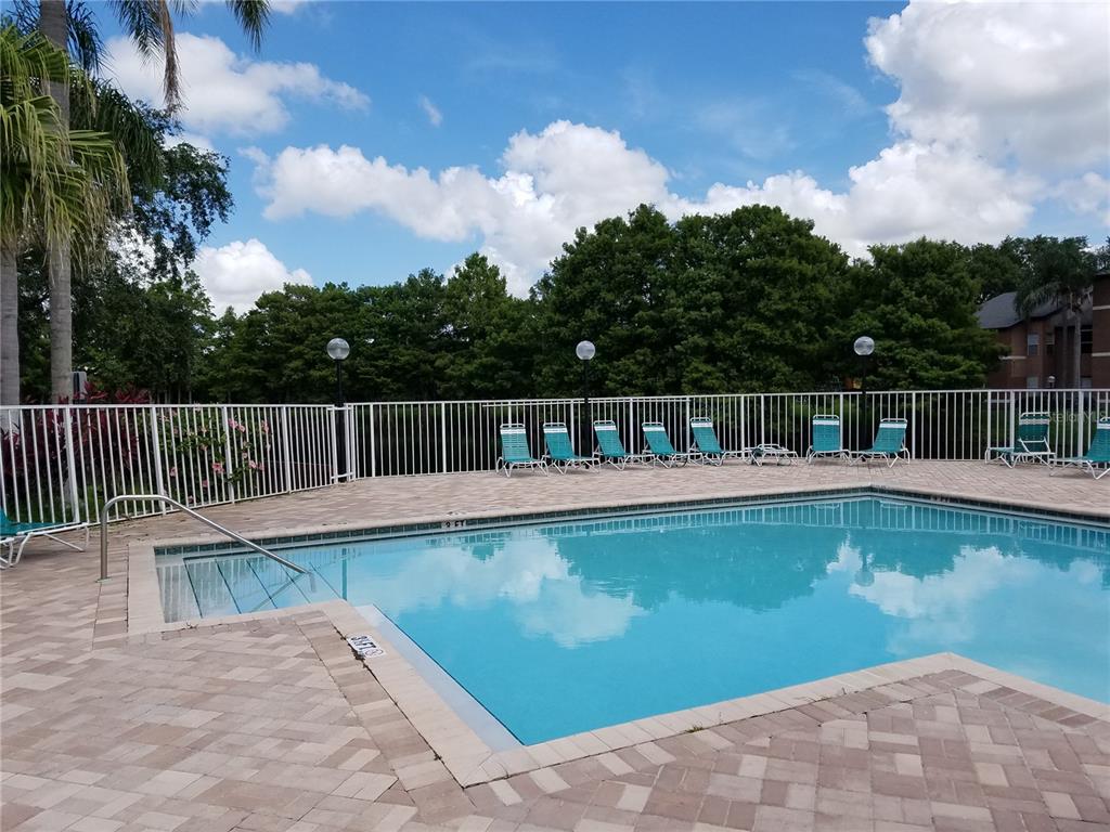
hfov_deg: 67.3
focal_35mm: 26
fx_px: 834
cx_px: 555
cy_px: 416
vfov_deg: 53.1
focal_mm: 4.2
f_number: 1.7
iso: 50
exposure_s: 1/2592
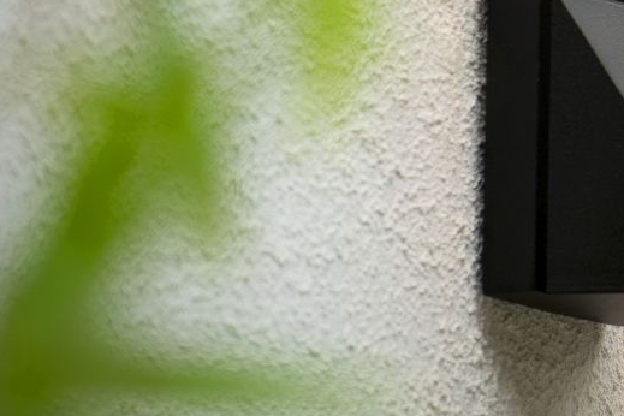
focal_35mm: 709
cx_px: 1006
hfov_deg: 2.9
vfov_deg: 1.9
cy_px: -246
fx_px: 12288
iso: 125
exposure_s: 1/400
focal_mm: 200
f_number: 4
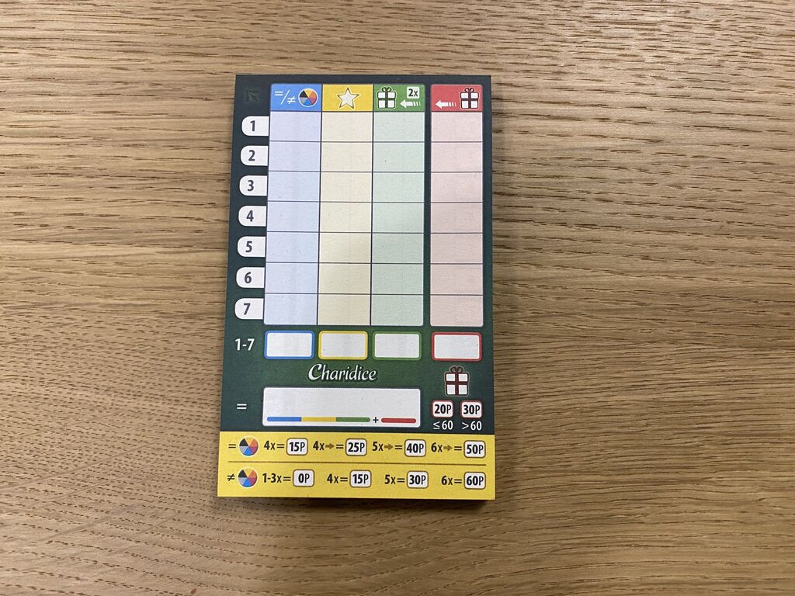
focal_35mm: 26
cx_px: 398
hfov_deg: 67.3
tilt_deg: -85.5
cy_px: 298
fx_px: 597
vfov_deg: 53.1
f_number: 1.8
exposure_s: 1/50
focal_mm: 4.25
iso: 80
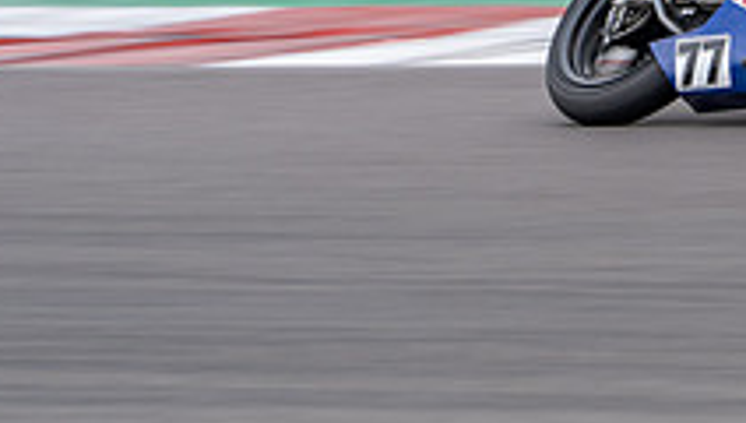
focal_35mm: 607
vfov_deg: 2.0
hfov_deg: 3.5
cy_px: -160
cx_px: 912
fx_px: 12025
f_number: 6.3
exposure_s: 1/160
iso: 200
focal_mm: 212
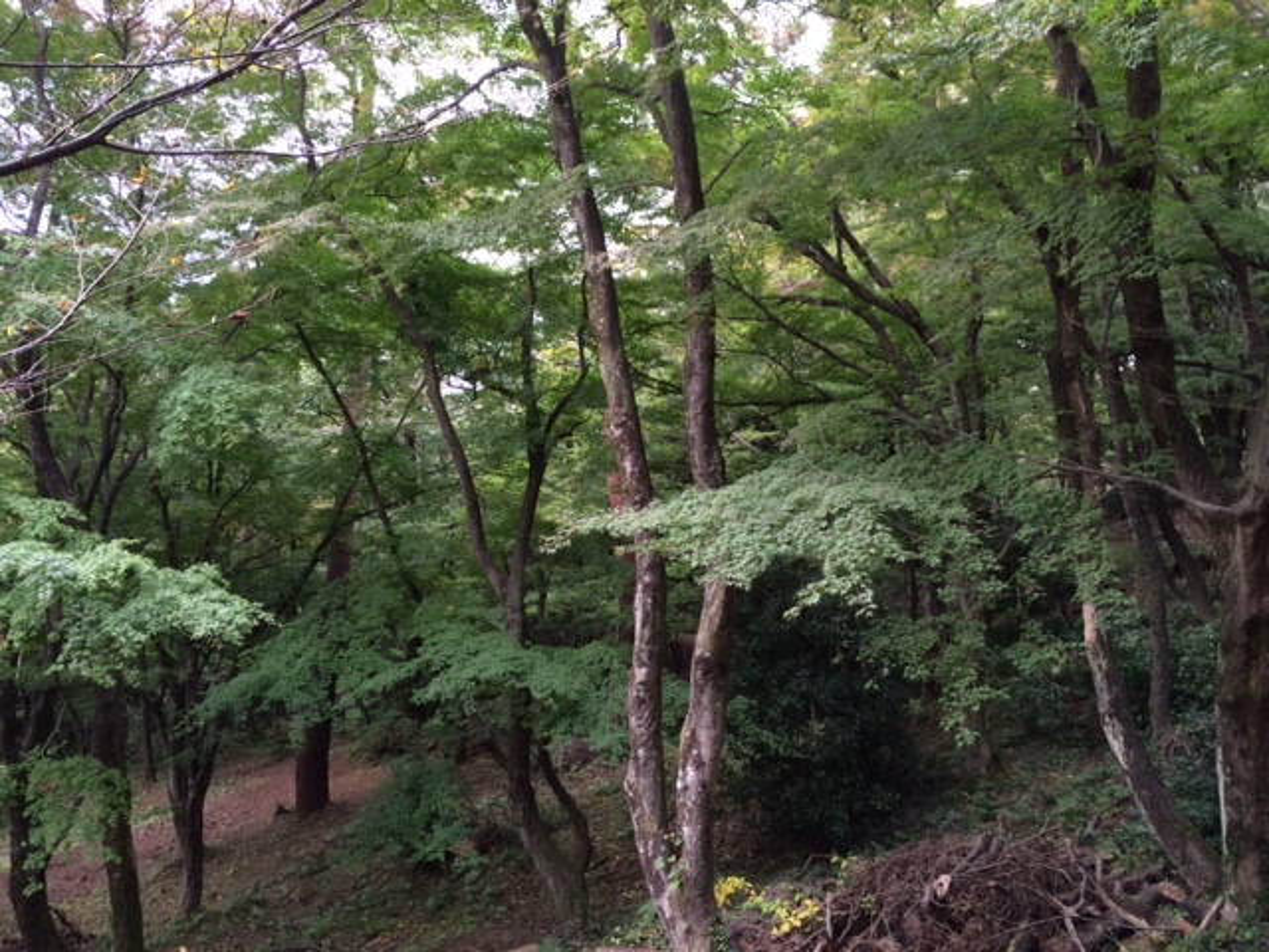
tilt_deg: -5.3
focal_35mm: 29
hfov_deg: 61.7
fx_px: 1063
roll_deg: +0.2
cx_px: 634
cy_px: 476
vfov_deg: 48.2
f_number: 2.2
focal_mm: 4.15
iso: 32
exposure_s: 1/40
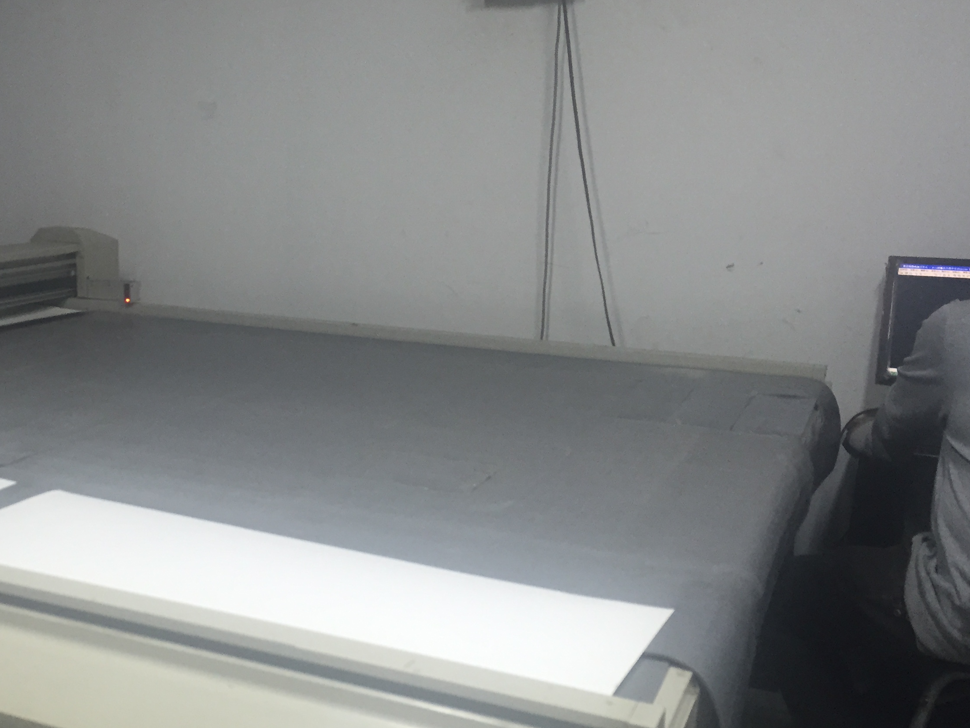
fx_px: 1205
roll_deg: -2.7
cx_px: 287
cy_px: 460
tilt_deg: -15.3
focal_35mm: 43
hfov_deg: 42.9
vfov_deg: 33.4
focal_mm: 4.15
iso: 160
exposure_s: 1/33
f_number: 2.2
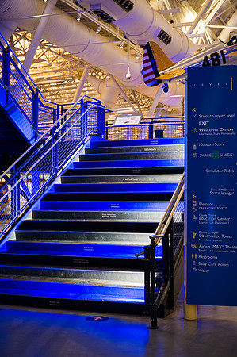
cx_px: 118
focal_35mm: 55
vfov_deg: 36.3
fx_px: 544
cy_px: 178
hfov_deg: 24.6
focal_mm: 55
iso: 1250
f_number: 2.2
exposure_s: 1/80
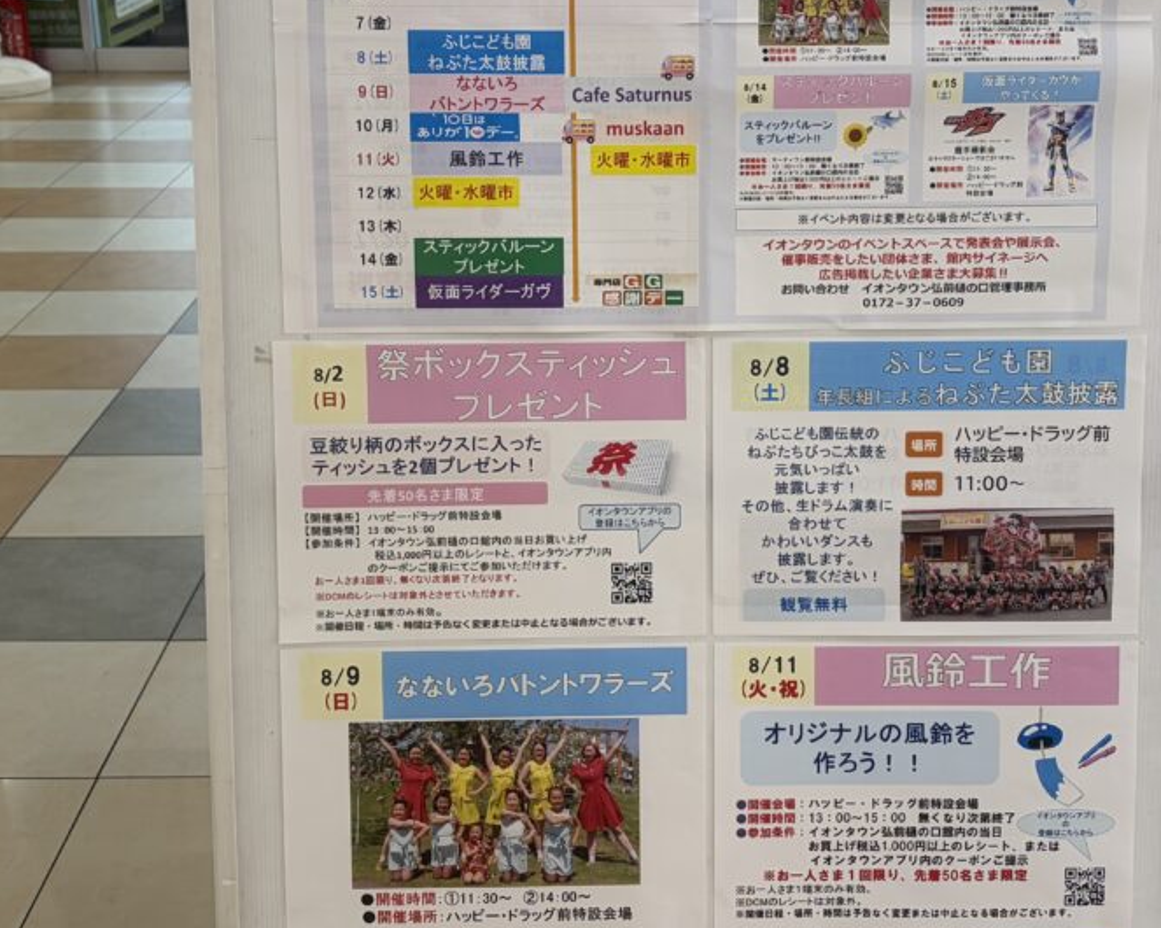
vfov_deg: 30.8
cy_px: 383
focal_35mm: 49
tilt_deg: -19.2
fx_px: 1683
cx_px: 629
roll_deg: +0.8
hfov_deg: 38.0
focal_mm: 5.96
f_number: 1.6
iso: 50
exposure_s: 1/100
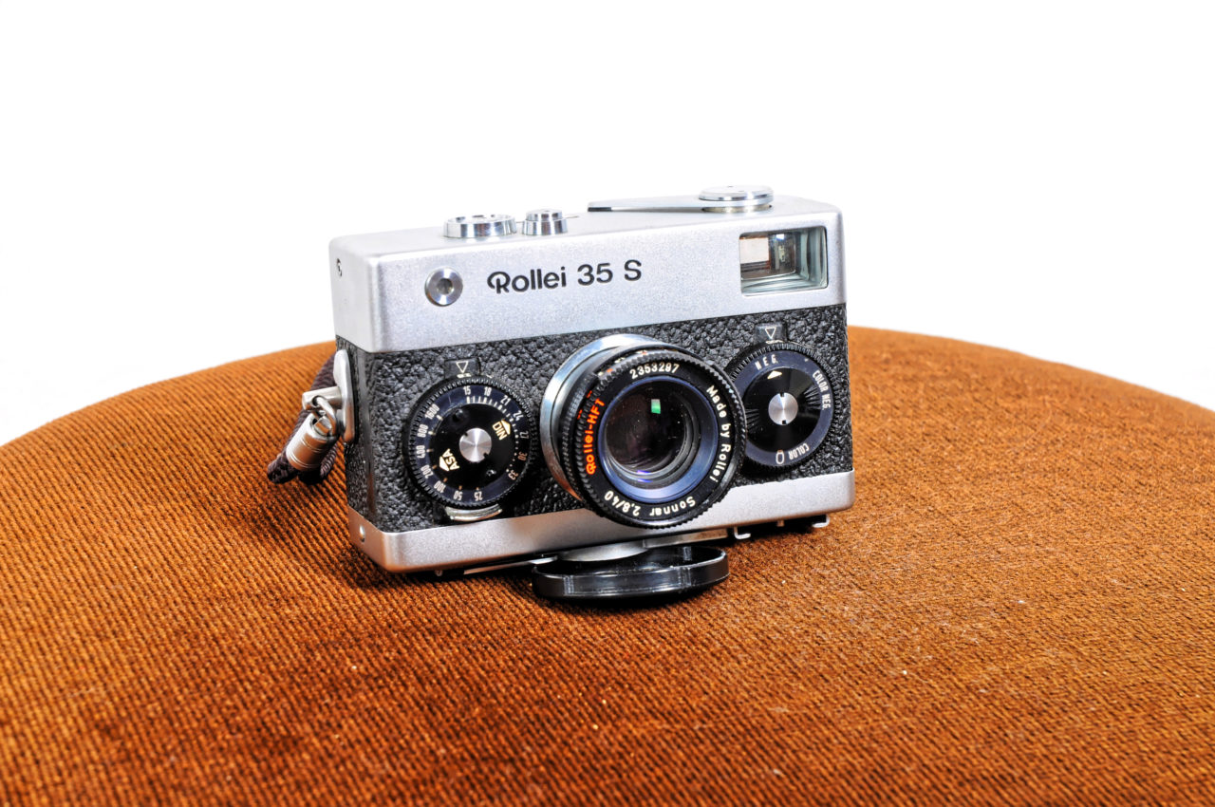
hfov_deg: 20.9
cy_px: 404
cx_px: 608
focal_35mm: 98
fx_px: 3286
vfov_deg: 14.0
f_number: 10
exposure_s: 1/160
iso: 200
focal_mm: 65
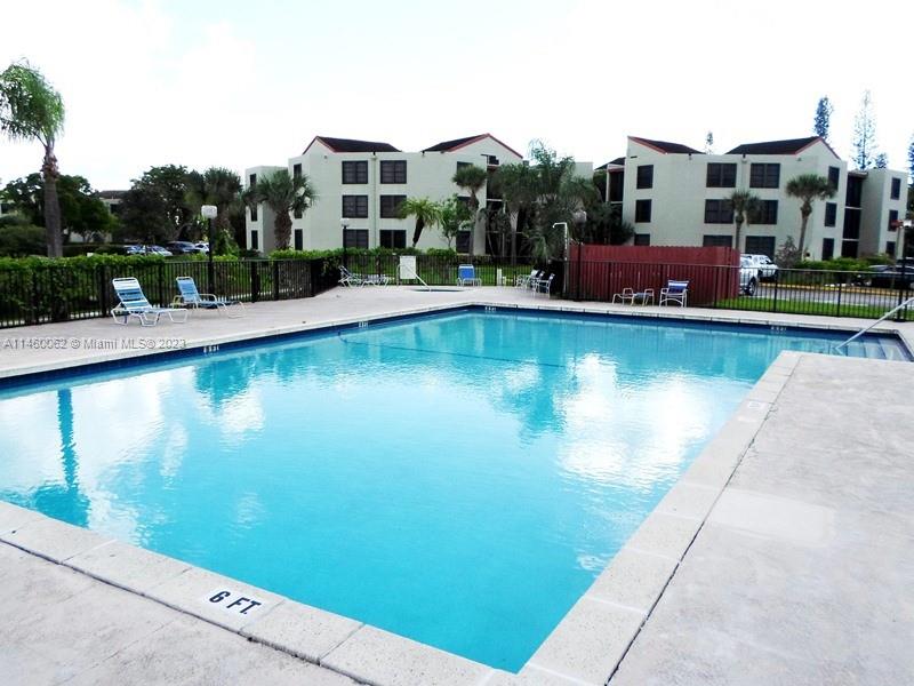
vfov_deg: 54.9
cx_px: 457
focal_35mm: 25
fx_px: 660
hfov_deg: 69.4
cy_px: 343
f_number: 2.5
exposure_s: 1/1500
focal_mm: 4.5
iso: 80
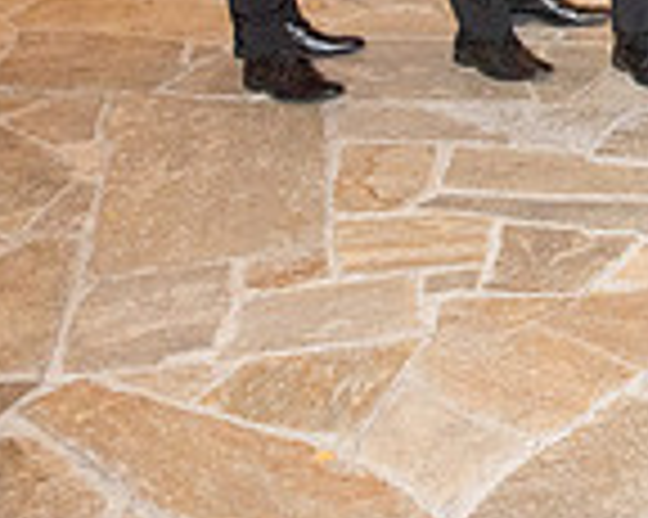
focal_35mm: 91
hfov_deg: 18.2
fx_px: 1744
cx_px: 1030
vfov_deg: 15.6
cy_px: -250
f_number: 4
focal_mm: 24
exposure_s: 1/160
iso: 1600
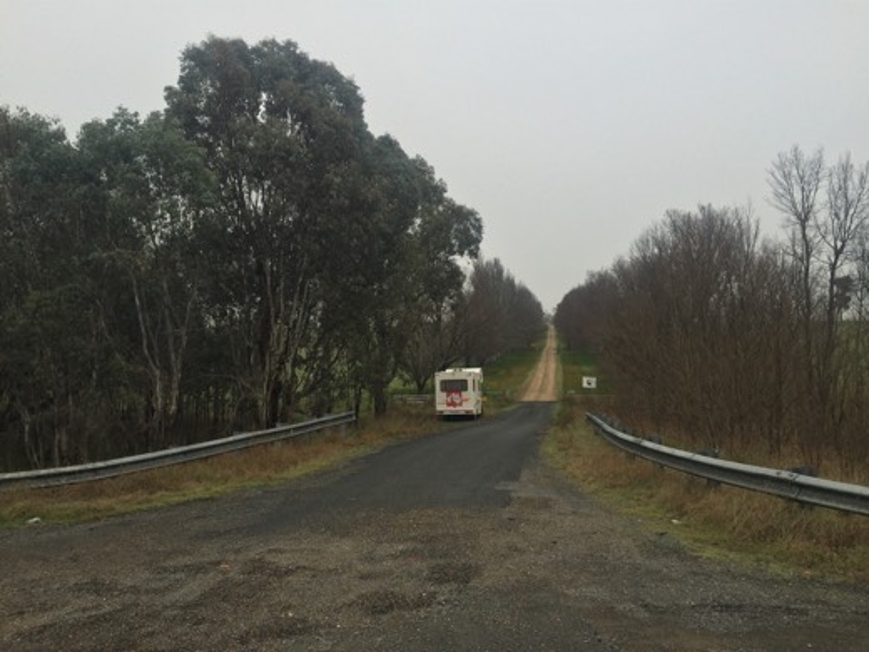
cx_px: 434
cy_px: 326
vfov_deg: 48.2
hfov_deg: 61.7
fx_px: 728
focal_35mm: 29
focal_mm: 4.15
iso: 32
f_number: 2.2
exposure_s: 1/280
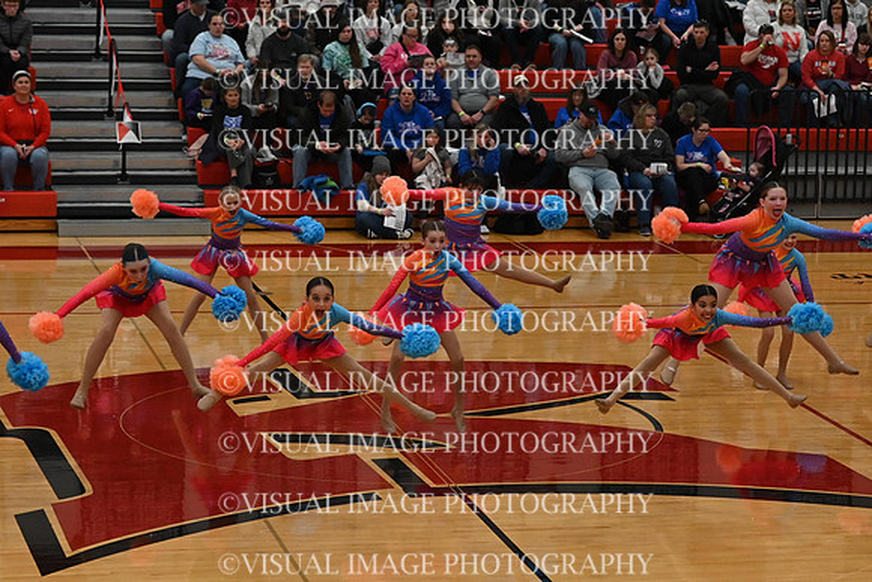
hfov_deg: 19.5
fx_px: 2544
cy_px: 291
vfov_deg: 13.0
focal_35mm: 105
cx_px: 436
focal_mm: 70
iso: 5000
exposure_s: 1/500
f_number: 4
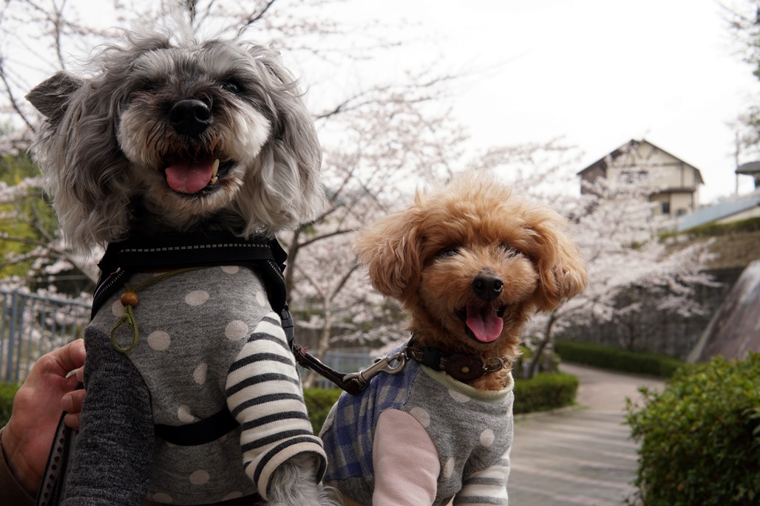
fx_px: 950
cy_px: 253
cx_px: 380
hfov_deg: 43.6
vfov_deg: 29.9
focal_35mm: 45
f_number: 8
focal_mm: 30
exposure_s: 1/125
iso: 100
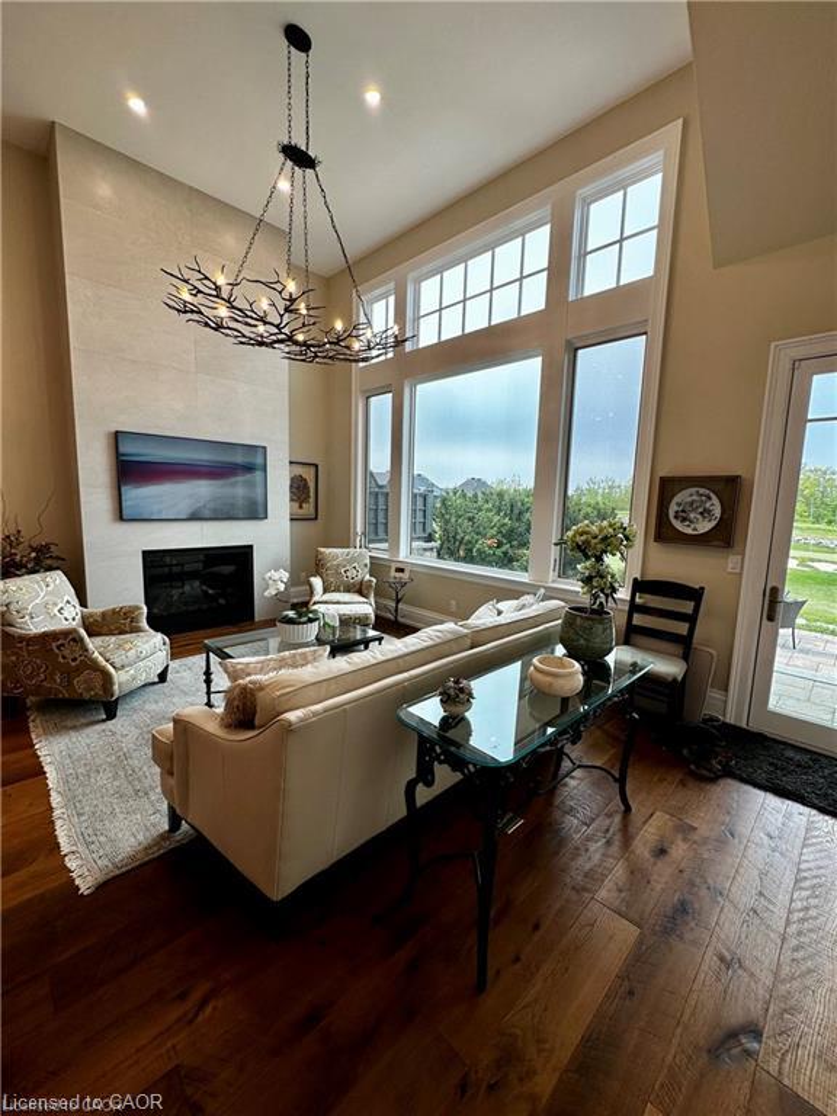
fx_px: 451
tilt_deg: -7.2
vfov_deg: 102.1
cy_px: 558
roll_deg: -2.2
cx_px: 418
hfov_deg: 85.7
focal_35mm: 14
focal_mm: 2.22
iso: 40
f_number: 2.2
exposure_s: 1/141
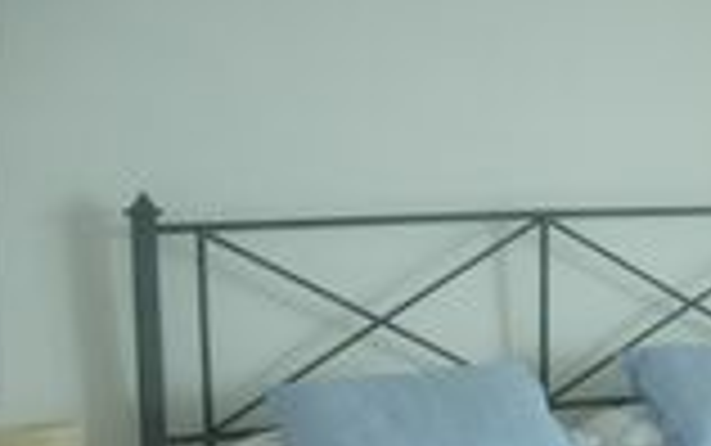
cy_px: 572
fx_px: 1823
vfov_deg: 13.5
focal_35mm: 94
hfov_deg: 21.2
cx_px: 729
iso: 64
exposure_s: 1/40.3
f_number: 2.8
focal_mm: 7.8
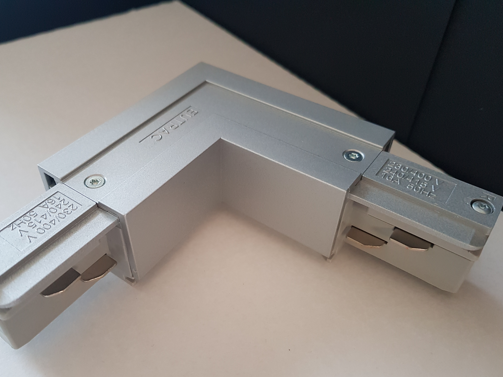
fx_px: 436
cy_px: 215
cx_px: 223
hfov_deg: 59.8
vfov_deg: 46.7
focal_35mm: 30
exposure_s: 1/60
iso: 160
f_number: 1.7
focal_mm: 4.2
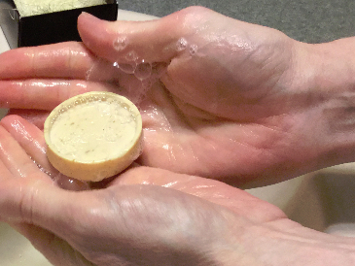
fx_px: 698
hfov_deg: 27.1
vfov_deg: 20.7
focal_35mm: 68
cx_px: 6
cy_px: 283
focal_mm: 3.3
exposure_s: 1/30
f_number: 2.4
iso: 80
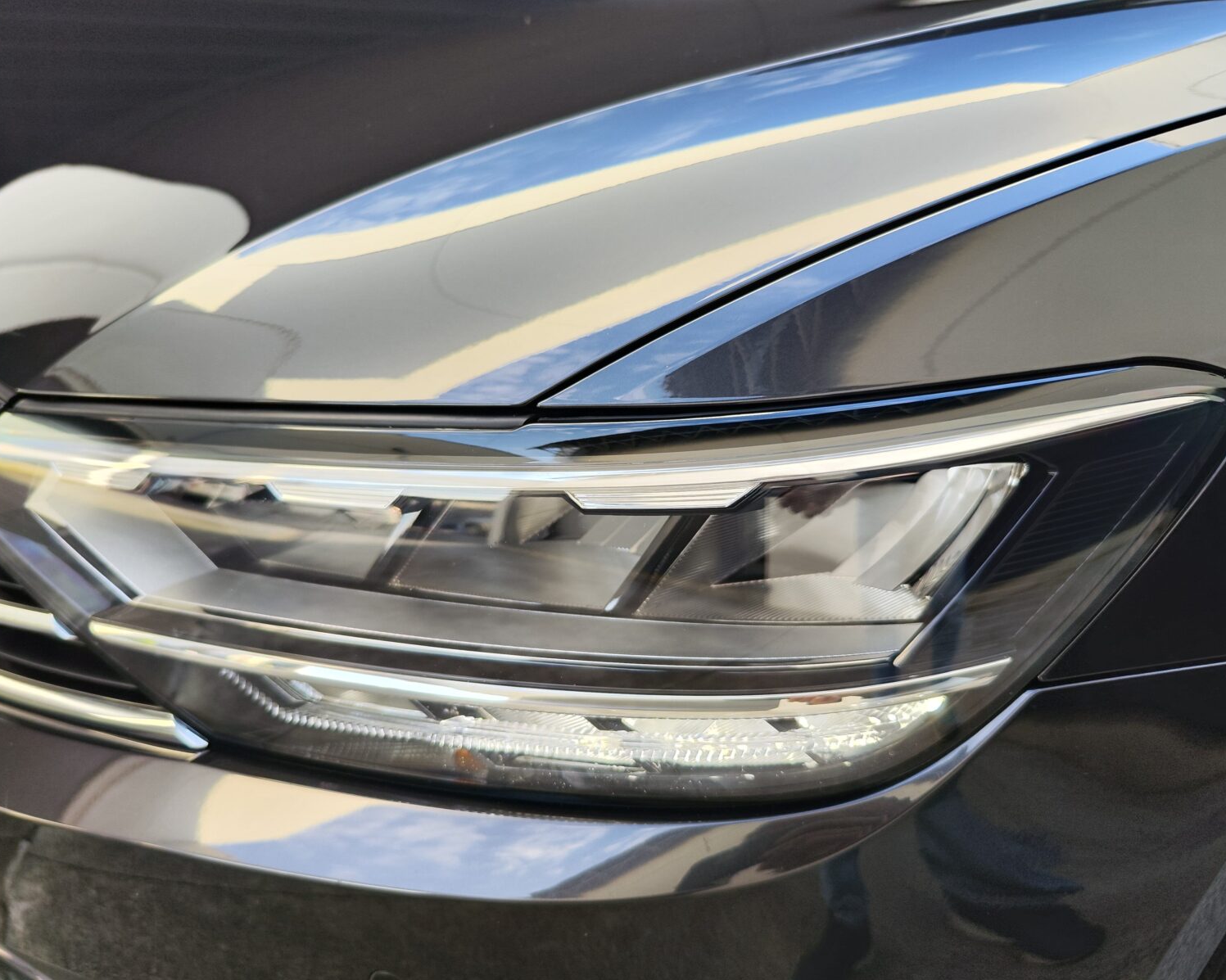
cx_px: 604
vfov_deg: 58.8
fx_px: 871
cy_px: 490
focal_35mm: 24
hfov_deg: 70.3
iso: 50
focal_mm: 7.01
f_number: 1.69
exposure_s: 1/119
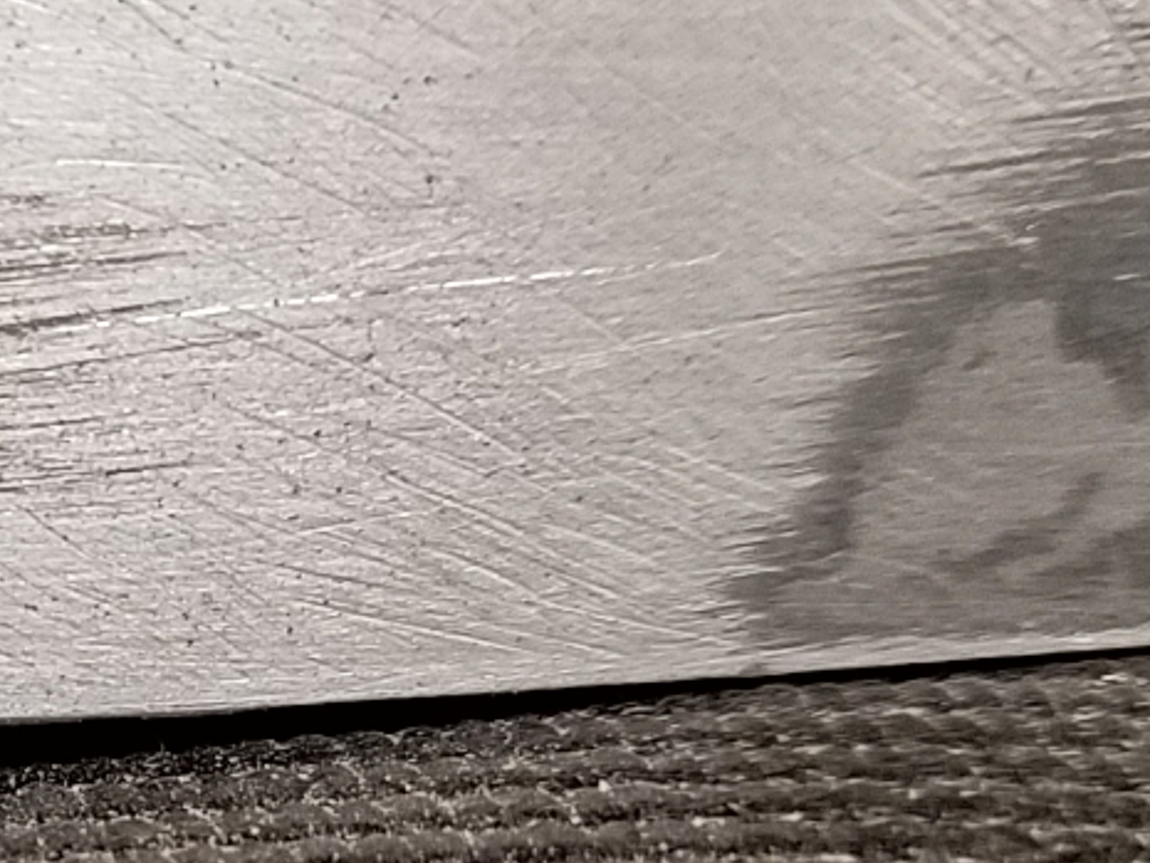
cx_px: -496
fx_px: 2924
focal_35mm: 88
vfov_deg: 16.5
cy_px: 858
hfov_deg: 19.7
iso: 160
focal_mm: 4.2
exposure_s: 1/40
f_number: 1.7
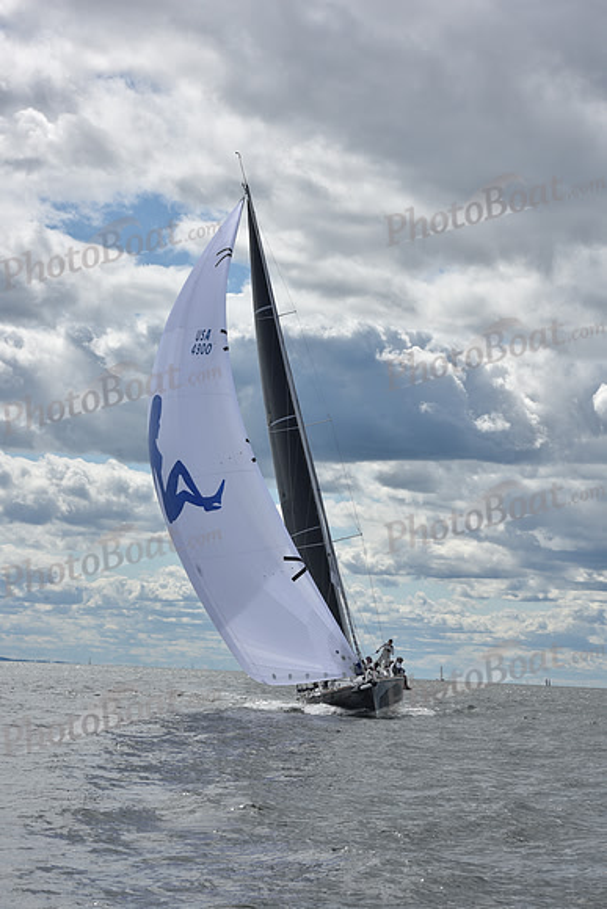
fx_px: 2325
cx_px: 304
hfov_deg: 14.9
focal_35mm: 92
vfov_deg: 22.1
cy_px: 454
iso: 250
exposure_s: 1/1000
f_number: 11
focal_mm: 92
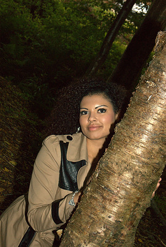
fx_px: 569
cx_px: 83
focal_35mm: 82
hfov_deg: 16.6
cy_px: 124
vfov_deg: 24.6
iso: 800
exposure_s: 1/80
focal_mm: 55
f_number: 10
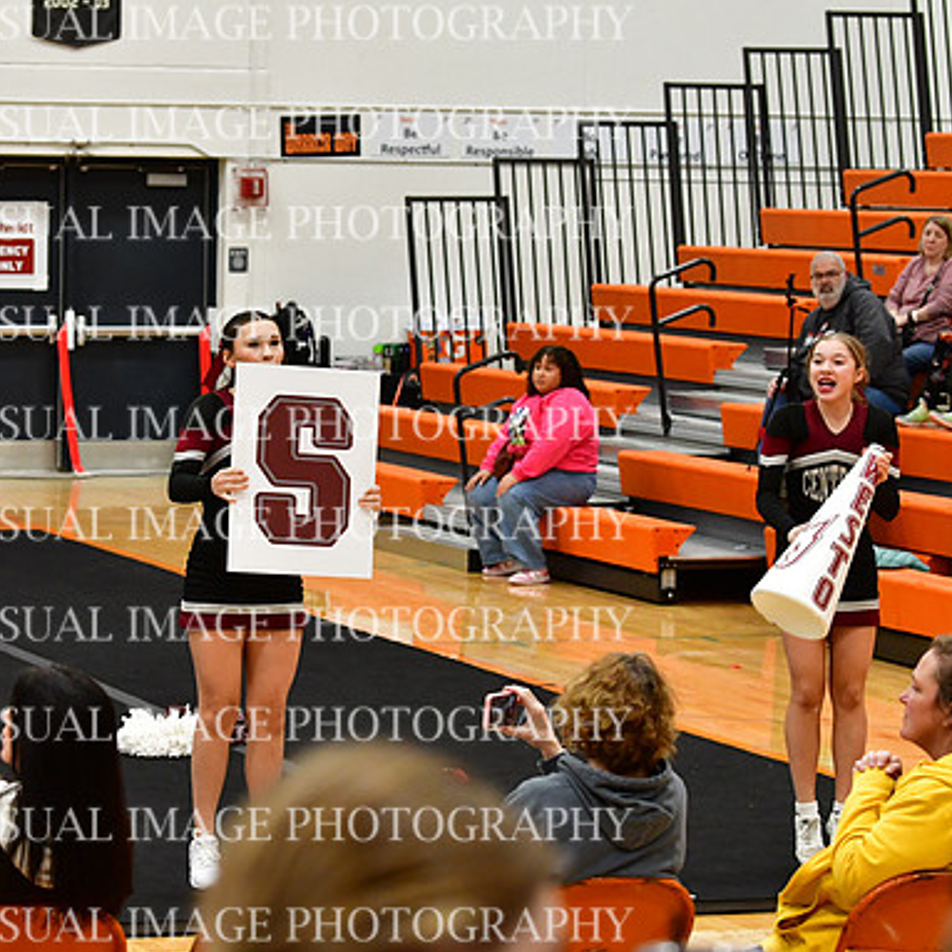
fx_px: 4200
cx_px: 273
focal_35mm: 135
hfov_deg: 12.9
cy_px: 474
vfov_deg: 12.9
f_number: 4
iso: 4000
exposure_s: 1/500
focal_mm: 70
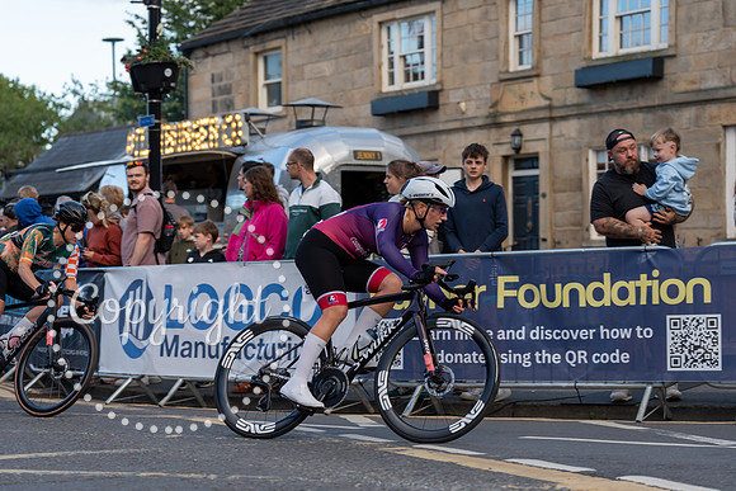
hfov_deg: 26.3
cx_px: 368
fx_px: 1575
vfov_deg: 17.7
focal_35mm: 77
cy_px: 246
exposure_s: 1/1000
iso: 320
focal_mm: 77
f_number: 3.2
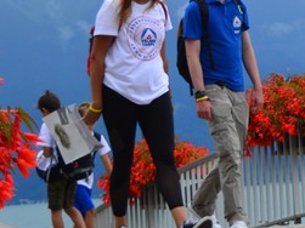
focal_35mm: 200
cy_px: 47
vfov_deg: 7.4
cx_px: 497
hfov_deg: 9.5
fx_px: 1761
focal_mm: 34
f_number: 4.5
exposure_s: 1/1250
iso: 200
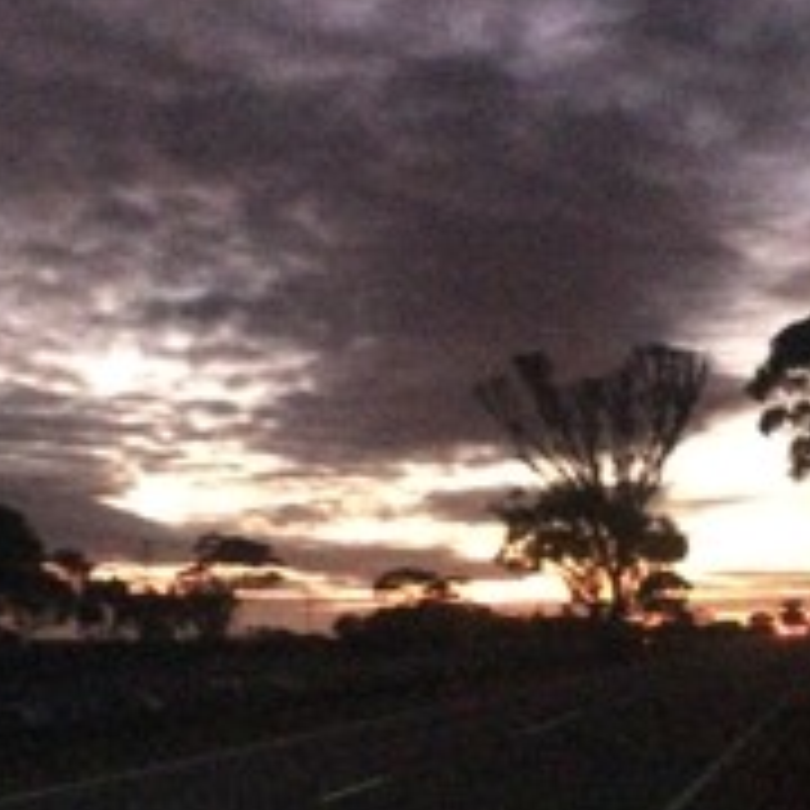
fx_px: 1959
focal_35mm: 74
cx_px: 378
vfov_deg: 23.4
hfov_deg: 23.4
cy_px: 428
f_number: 2.2
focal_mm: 4.15
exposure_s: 1/16
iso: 1600
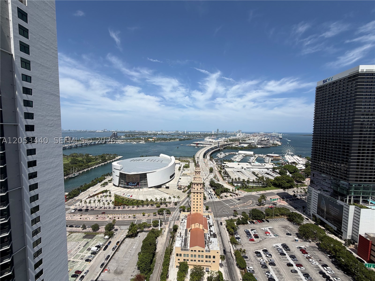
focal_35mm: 14
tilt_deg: -4.5
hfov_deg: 102.1
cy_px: 140
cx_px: 188
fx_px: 152
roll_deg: +0.2
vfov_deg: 85.7
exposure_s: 1/1399
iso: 20
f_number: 2.2
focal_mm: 2.22
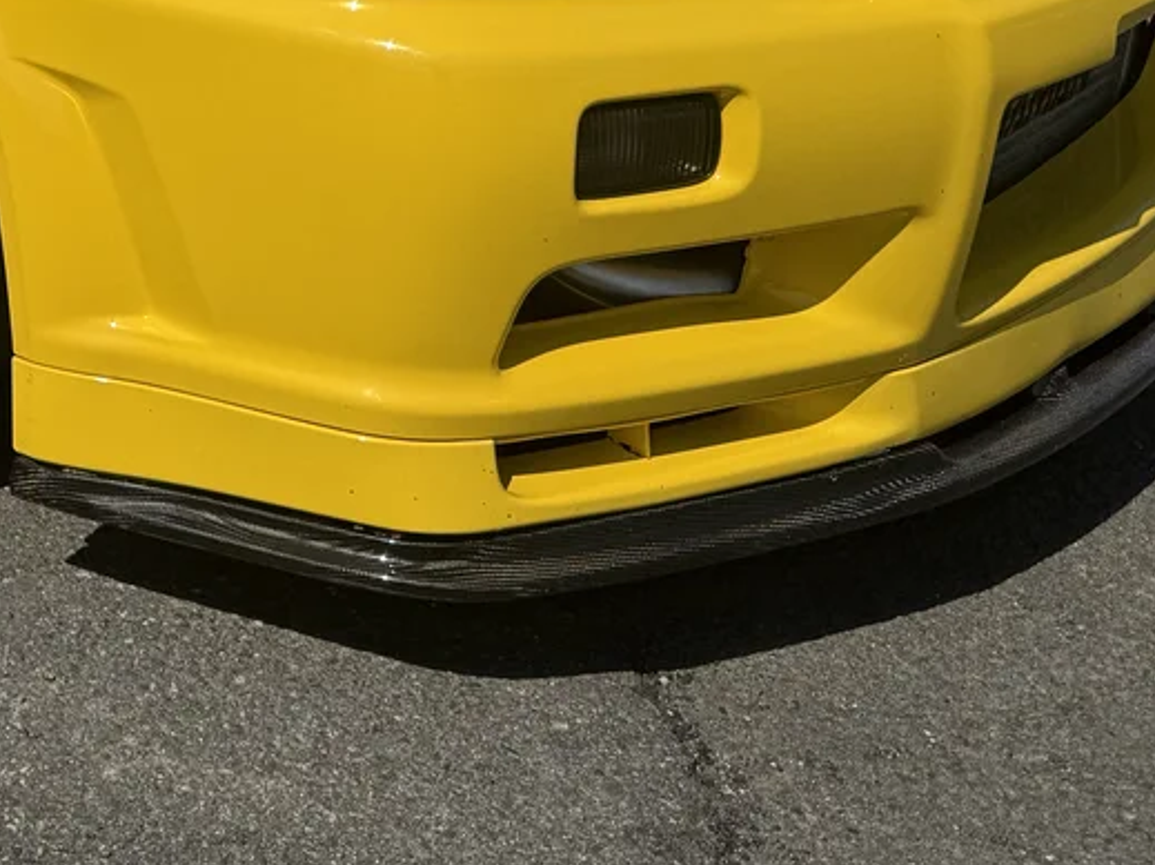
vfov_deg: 18.2
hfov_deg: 23.4
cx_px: -338
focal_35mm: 74
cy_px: -327
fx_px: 2469
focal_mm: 6.76
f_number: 1.78
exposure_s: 1/9009
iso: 80
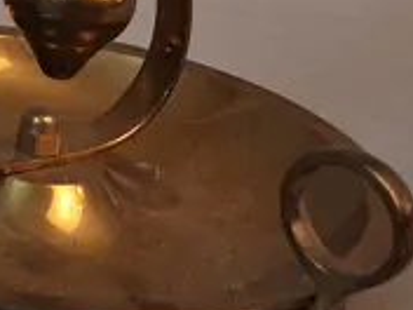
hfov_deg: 14.0
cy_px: -176
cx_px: -361
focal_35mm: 123
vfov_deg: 11.5
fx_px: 1468
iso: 250
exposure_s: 1/50
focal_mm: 4
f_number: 1.8
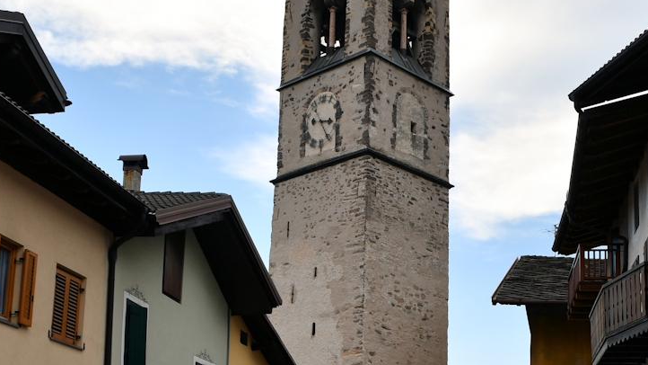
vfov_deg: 25.2
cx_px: 317
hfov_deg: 43.7
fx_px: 808
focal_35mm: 47
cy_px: 259
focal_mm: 18
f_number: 9
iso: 100
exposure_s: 1/320
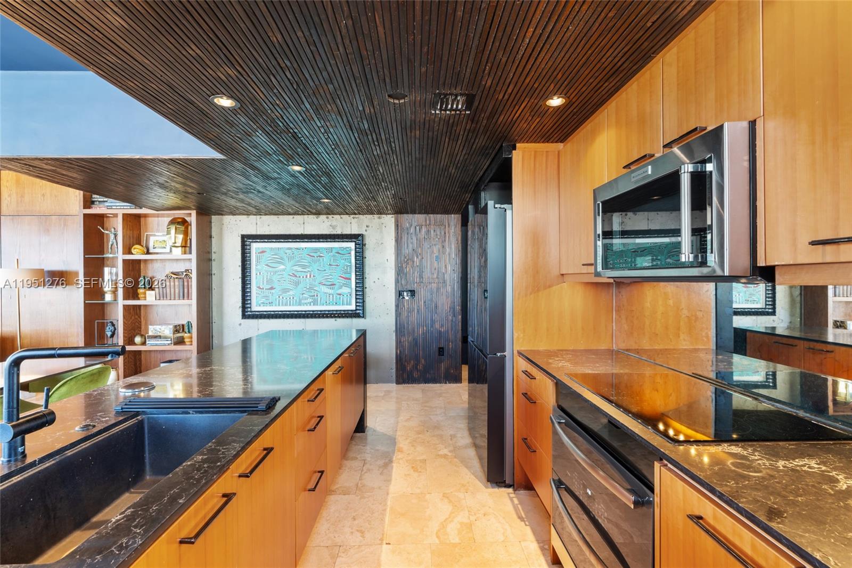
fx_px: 379
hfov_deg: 96.7
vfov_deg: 73.7
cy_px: 284
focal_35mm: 16
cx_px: 426
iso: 250
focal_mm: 16
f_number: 13
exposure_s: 1.6
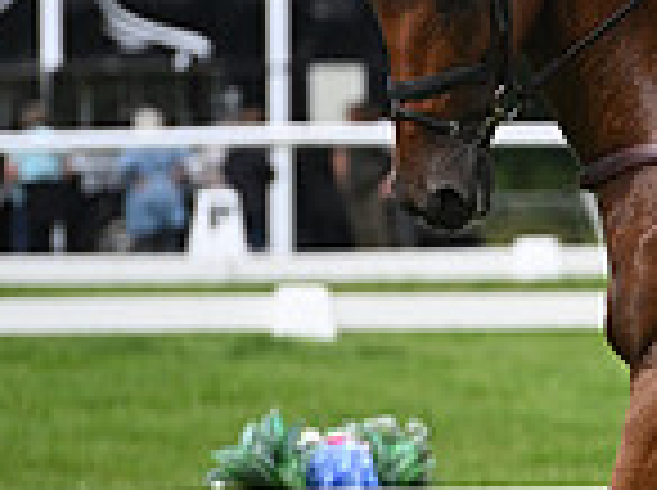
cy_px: 128
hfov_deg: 2.7
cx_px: 1251
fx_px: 13776
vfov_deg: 2.0
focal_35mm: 727
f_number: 4.5
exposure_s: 1/1250
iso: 220
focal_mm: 190
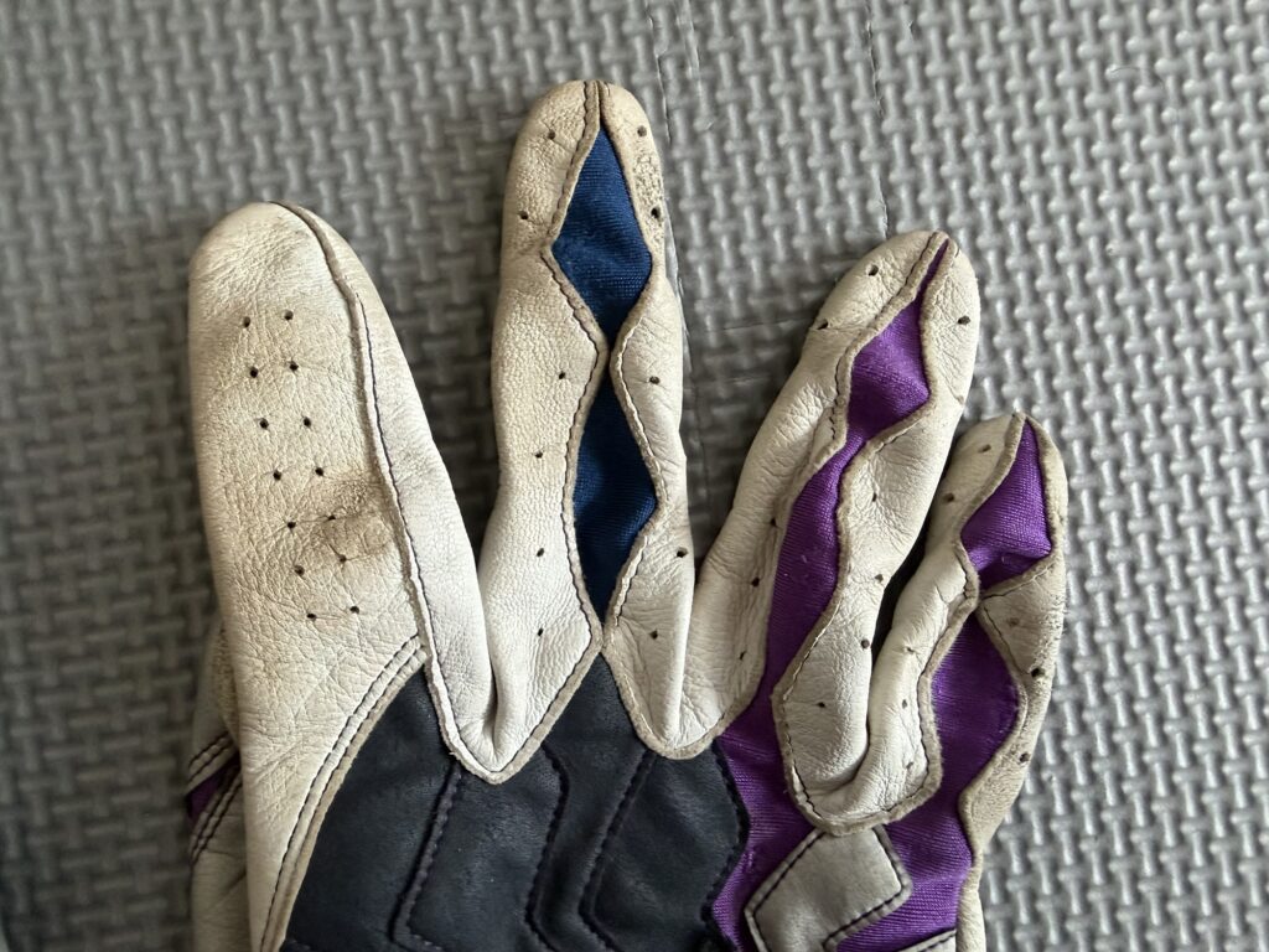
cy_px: 476
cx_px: 634
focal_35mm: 26
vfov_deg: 53.1
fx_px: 953
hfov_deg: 67.3
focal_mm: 2.22
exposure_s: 1/70
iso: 320
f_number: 2.2
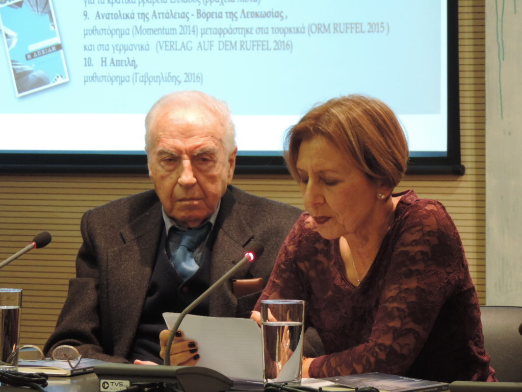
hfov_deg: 8.8
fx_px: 3393
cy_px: 196
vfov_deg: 6.6
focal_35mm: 225
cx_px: 261
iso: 800
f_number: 4.6
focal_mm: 40.1
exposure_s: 1/25
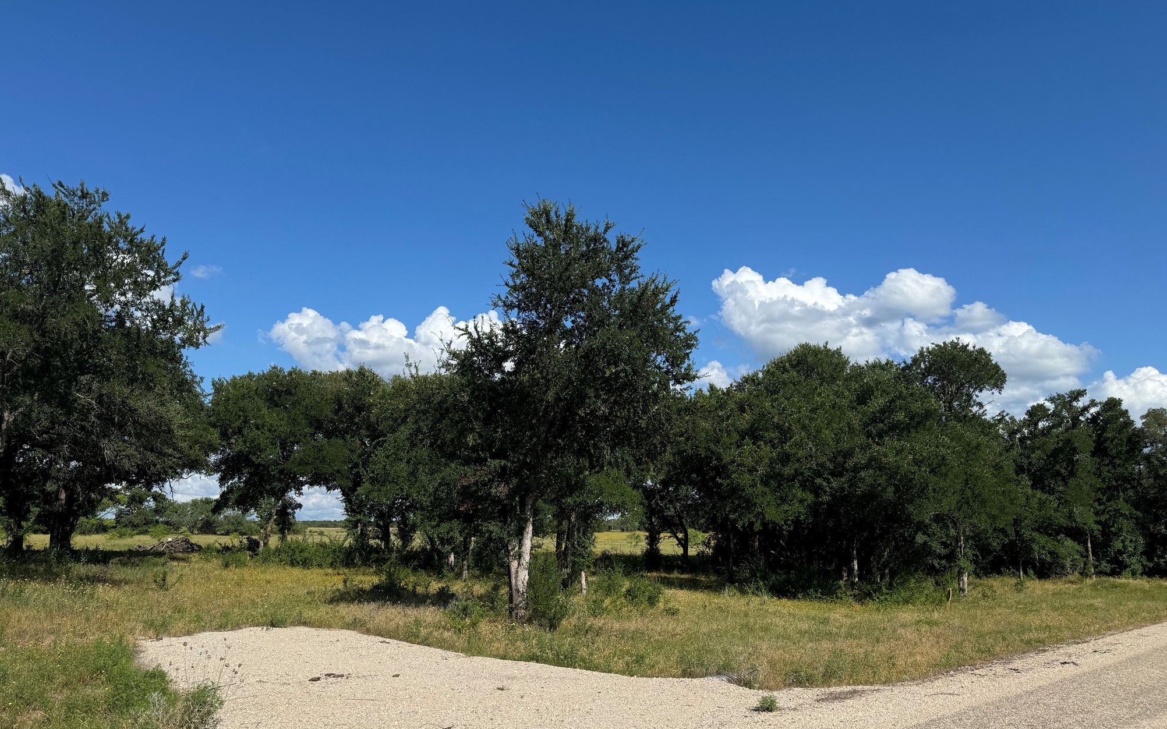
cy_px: 369
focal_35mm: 26
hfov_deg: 70.4
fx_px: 827
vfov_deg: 47.6
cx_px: 581
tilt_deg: +10.5
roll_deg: -0.6
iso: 80
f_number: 1.78
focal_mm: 6.76
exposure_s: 1/5348
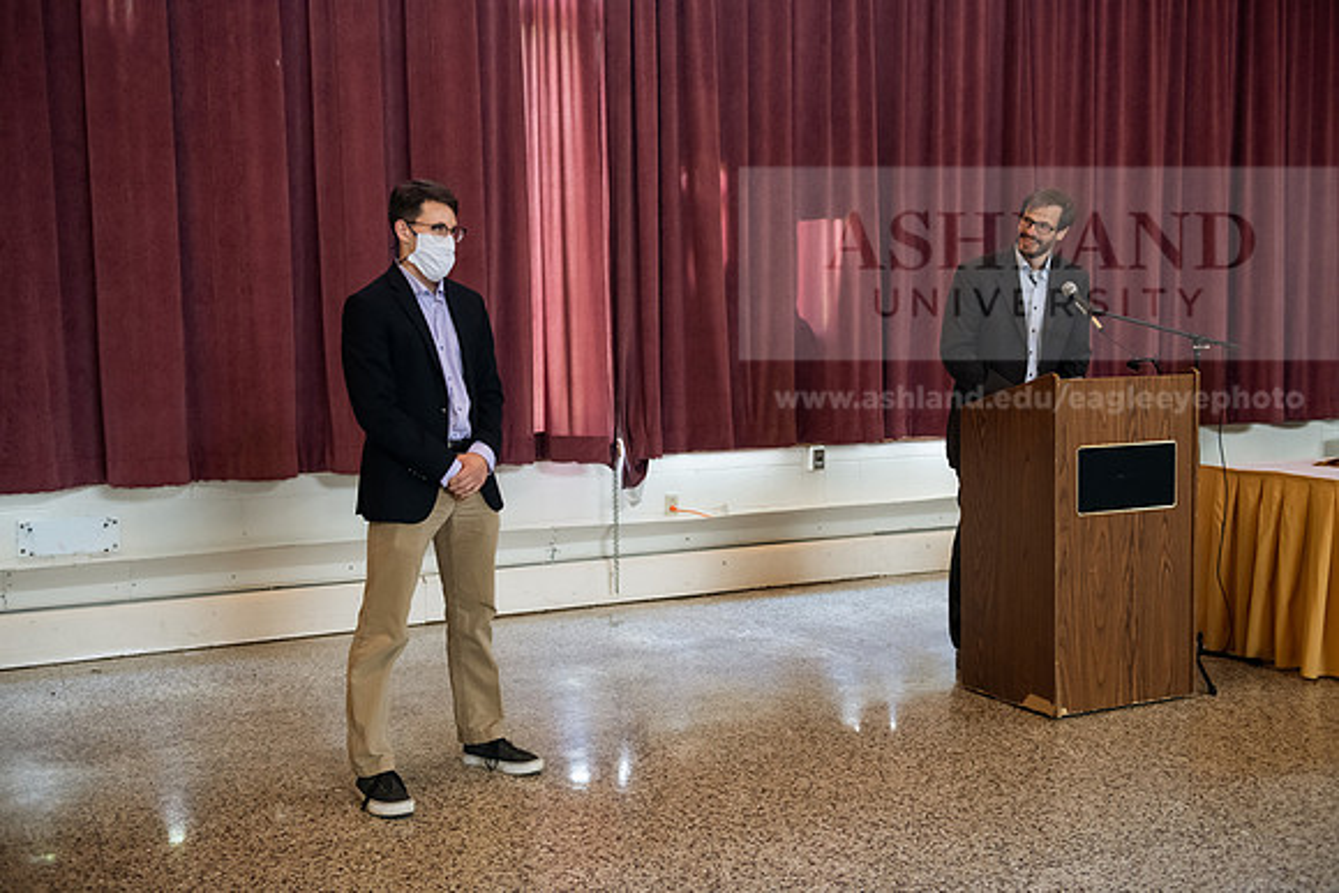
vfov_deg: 35.1
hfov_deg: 50.7
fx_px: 1414
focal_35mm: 38
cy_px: 446
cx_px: 670
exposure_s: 1/200
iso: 2500
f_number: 3.5
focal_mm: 38
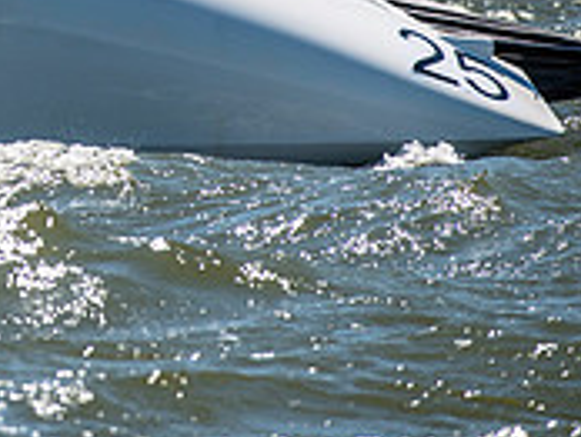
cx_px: -227
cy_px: -135
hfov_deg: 3.1
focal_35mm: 640
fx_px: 10757
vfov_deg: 2.3
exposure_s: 1/2500
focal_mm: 200
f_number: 5
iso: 320
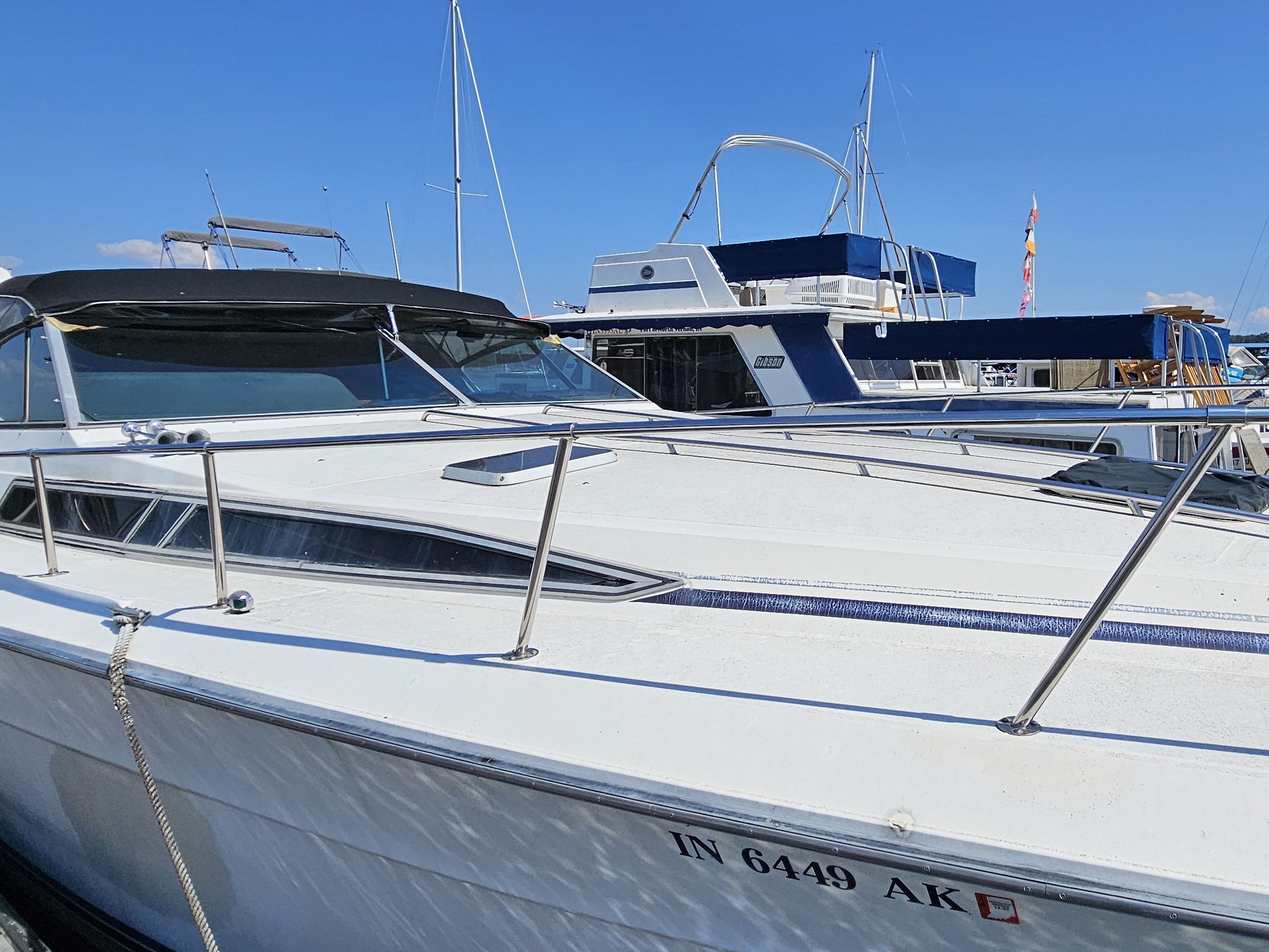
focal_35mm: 22
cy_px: 424
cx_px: 867
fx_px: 807
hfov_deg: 73.6
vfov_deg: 60.9
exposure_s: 1/5285
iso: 50
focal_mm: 2.2
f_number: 2.2
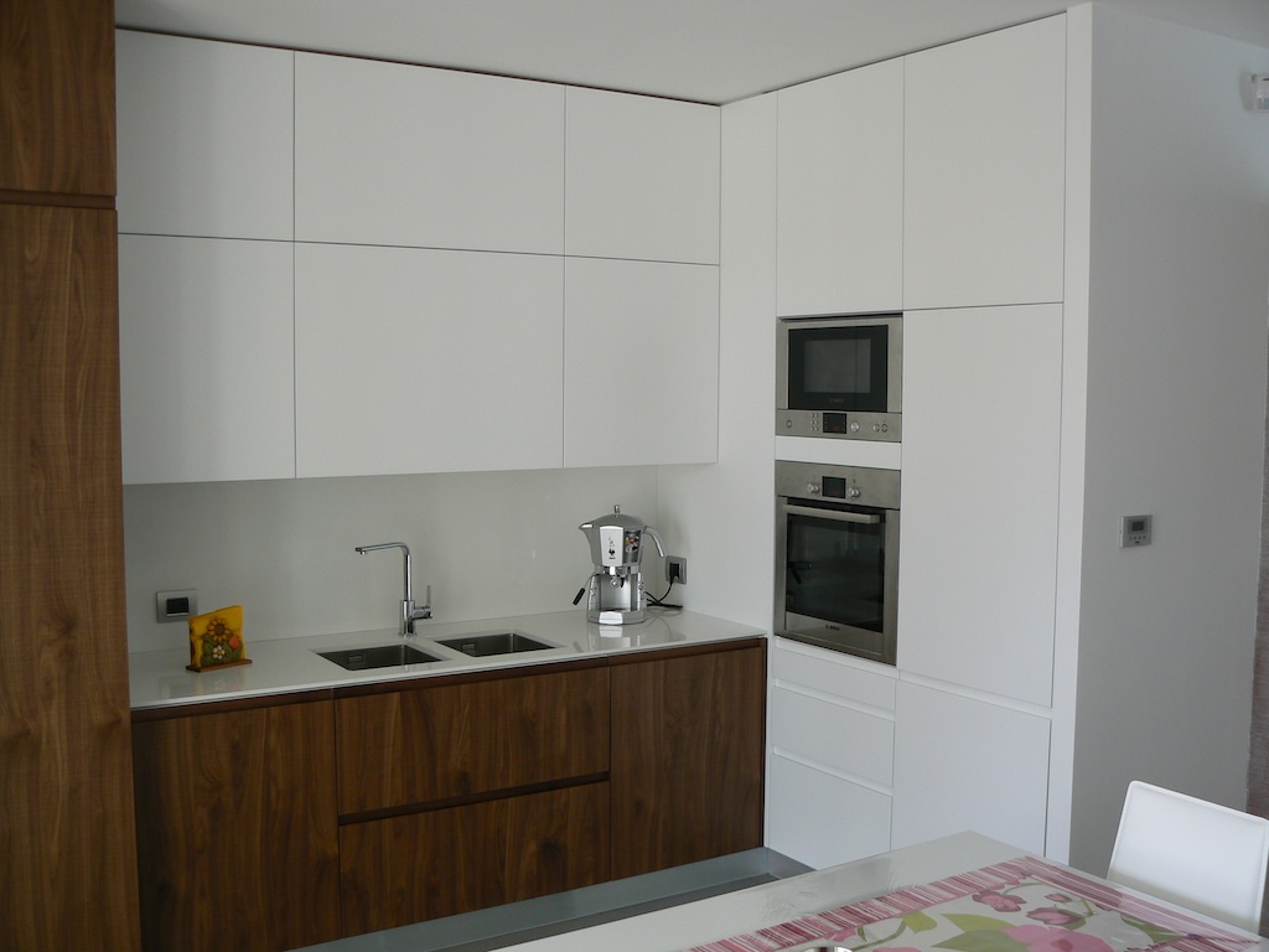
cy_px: 476
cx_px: 634
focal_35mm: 36
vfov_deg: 39.7
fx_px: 1320
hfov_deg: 51.4
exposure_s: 1/60
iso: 80
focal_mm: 6
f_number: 4
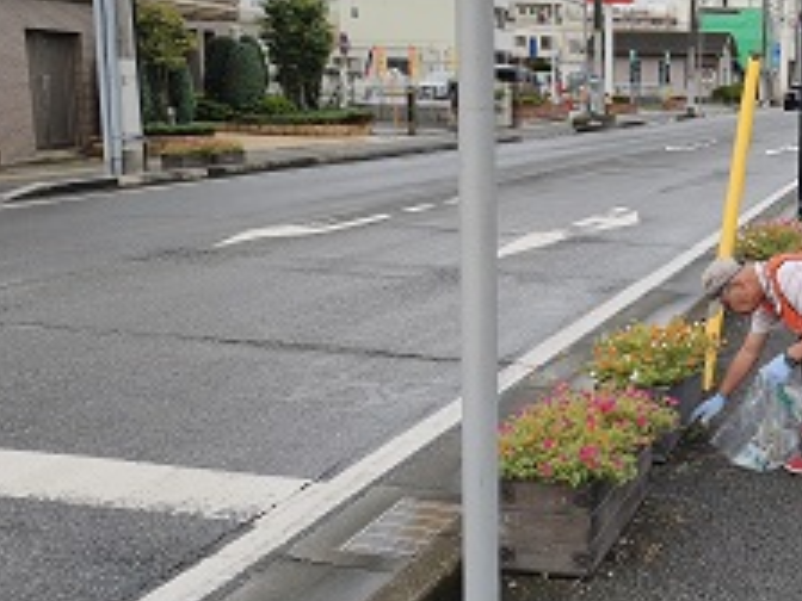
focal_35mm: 51
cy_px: 333
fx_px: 1182
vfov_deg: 28.5
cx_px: 730
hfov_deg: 35.2
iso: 50
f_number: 1.62
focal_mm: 6.45
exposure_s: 1/1154
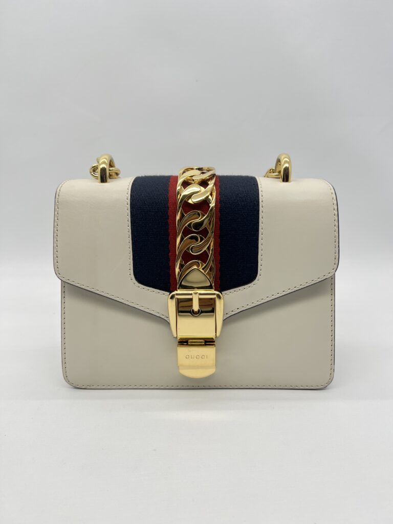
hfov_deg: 53.1
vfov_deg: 67.3
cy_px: 262
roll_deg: -0.2
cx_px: 196
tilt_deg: -15.0
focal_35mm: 26
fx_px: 394
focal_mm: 5.7
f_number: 1.5
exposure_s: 1/173
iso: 40
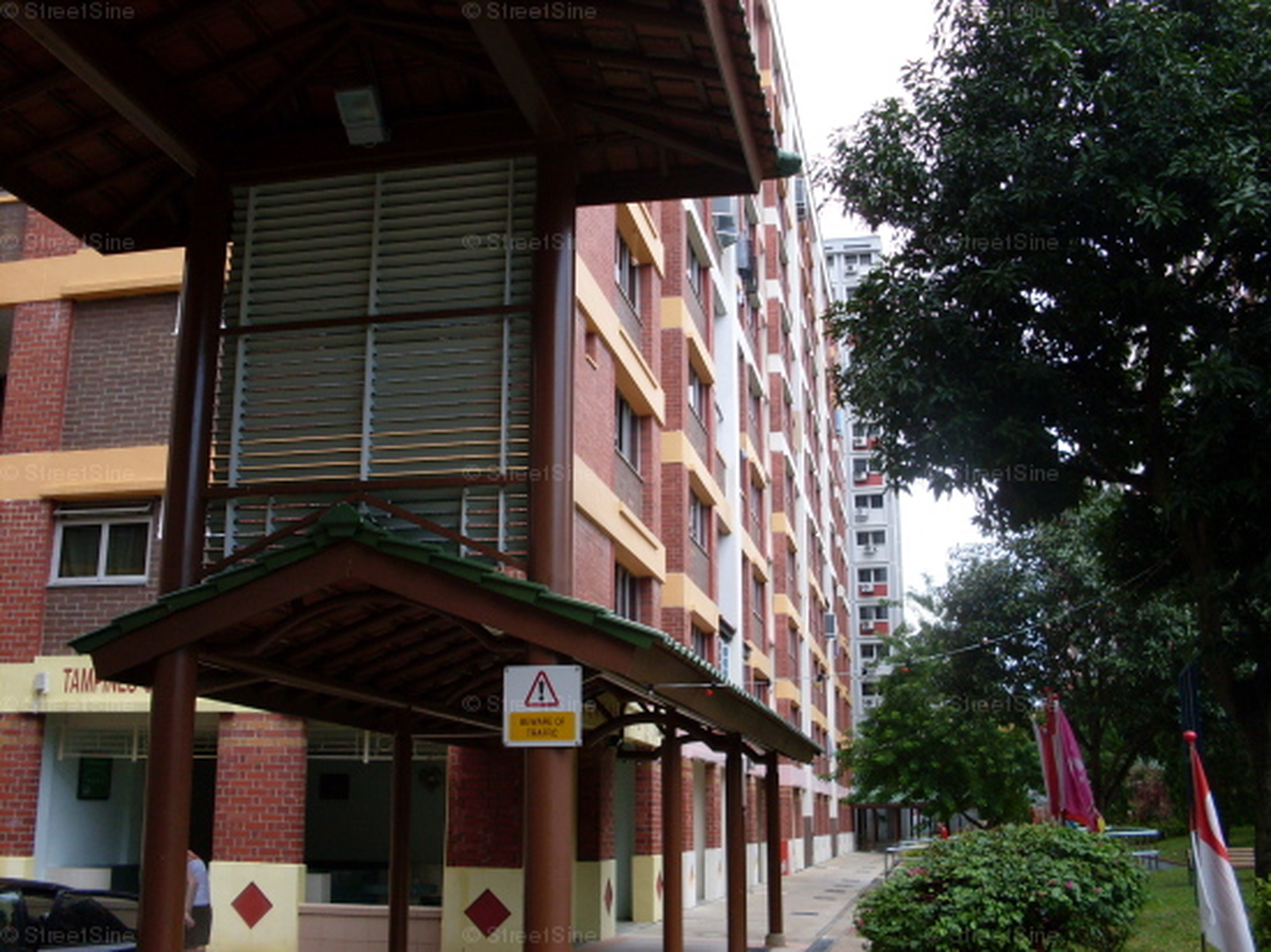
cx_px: 636
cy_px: 476
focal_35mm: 38
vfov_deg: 37.7
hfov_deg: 49.0
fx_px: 1395
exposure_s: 1/350
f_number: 2.8
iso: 80
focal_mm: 6.3
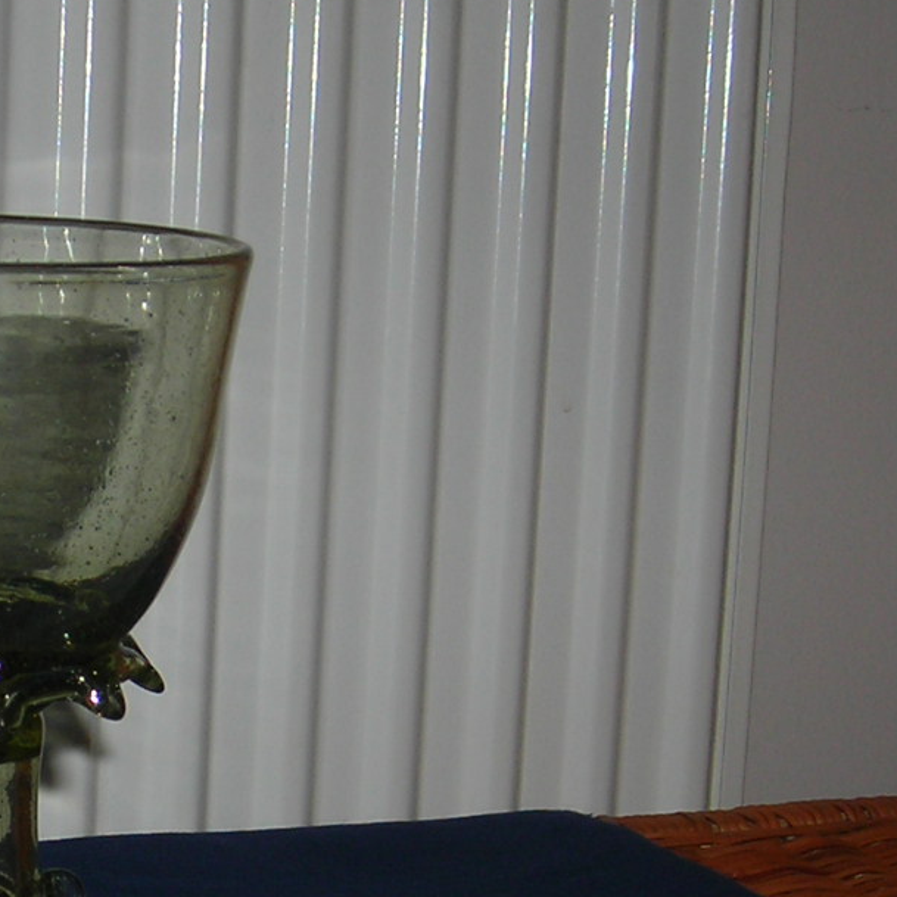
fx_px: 3313
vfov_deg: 15.2
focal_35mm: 113
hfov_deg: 15.0
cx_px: -103
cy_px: 838
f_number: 3.2
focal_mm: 6.3
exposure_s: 1/60.1
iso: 50
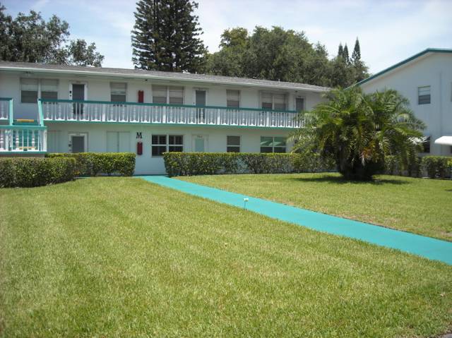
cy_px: 169
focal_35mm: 35
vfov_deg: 40.6
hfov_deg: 52.7
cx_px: 226
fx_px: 457
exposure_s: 1/250
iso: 67
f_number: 5.6
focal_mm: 5.7
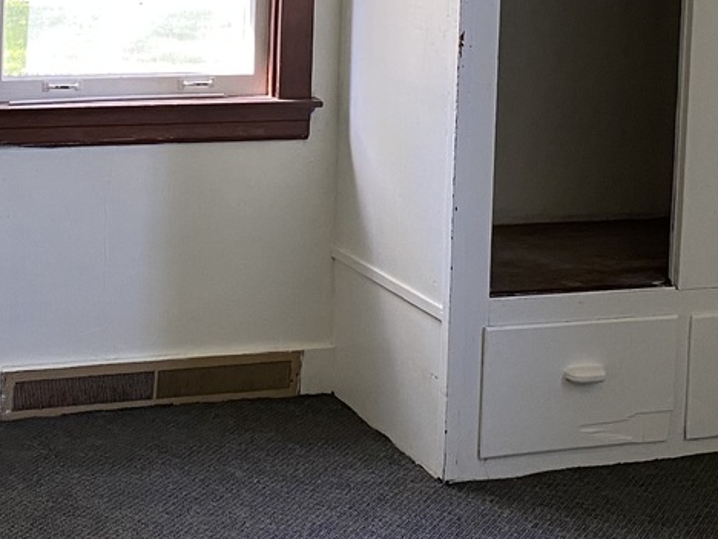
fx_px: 1659
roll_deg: -1.8
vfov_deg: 17.8
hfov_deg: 24.1
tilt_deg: -4.4
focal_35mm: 80
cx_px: 173
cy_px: -38
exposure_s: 1/60
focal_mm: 4.25
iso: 160
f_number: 1.8
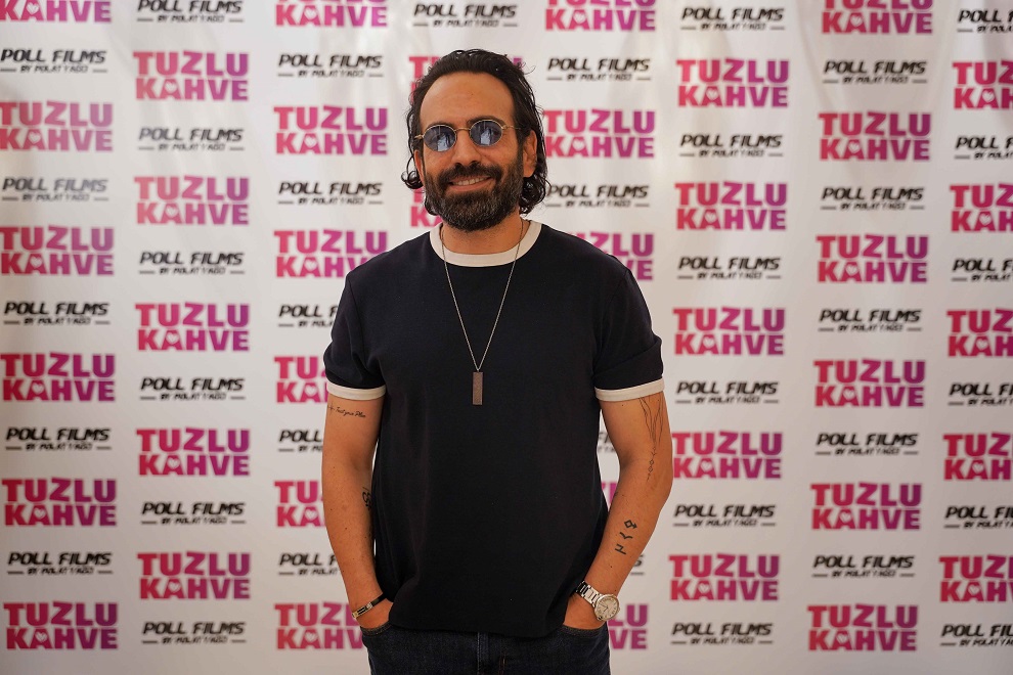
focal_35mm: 41
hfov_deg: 47.7
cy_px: 338
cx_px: 506
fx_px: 1145
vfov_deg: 32.9
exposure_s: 1/125
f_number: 2.8
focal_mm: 40.7
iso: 800
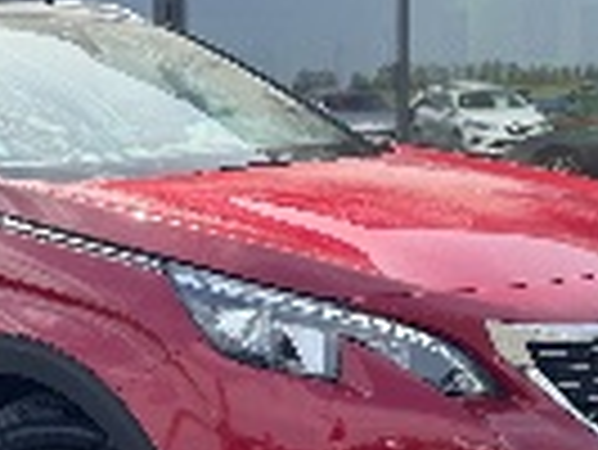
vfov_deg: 19.6
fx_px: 1297
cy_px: 162
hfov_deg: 25.1
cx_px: 49
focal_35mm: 75
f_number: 1.78
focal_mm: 6.76
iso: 100
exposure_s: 1/2370
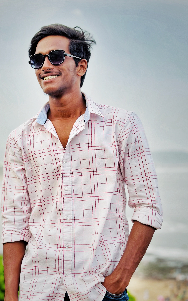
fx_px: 500
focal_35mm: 61
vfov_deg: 33.5
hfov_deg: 21.2
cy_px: 149
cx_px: 55
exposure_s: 1/185
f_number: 1.78
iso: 80
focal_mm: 6.86
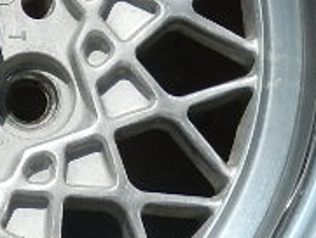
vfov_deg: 4.4
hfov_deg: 5.8
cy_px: -4
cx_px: -51
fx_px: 3106
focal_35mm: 340
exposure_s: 1/1600
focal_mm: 10.9
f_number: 4.5
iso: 160
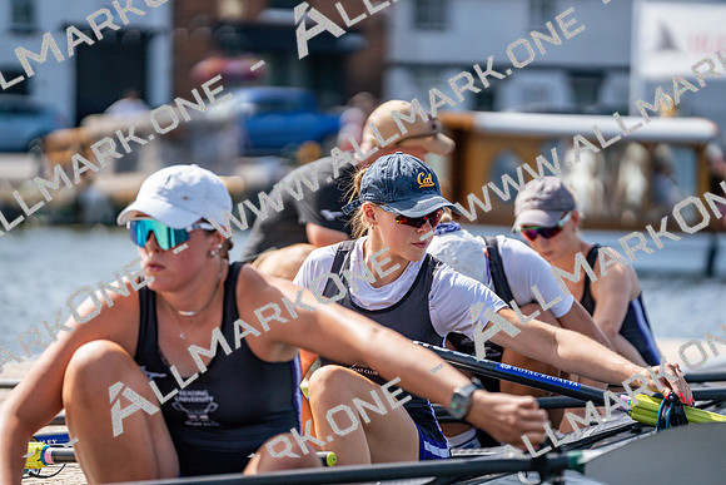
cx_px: 363
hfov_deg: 11.0
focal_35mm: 187
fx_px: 3772
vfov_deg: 7.3
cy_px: 242
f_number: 2.8
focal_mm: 187
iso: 320
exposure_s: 1/8000
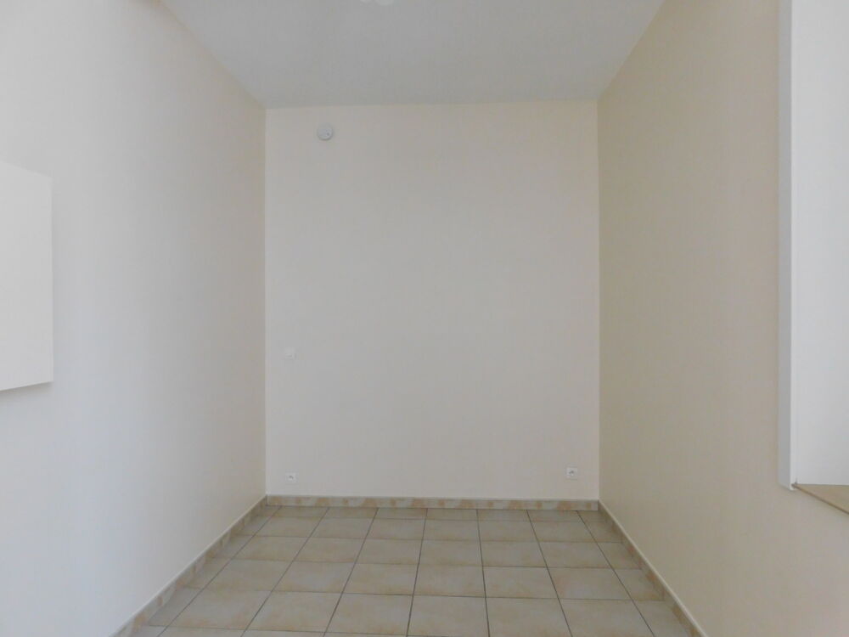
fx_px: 564
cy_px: 318
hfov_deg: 73.9
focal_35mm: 23
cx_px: 424
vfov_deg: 58.9
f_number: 3
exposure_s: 1/25
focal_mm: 4
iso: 400
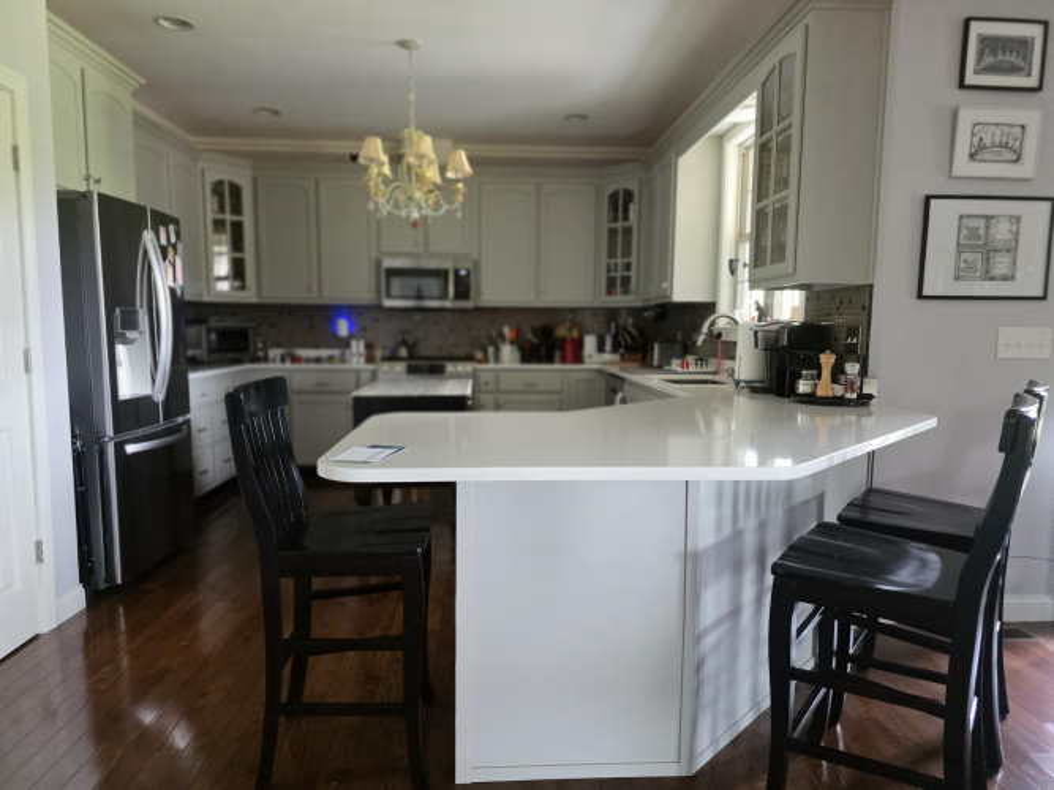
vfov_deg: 58.9
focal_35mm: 23
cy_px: 395
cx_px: 527
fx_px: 700
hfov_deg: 73.9
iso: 1250
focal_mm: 6.3
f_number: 1.7
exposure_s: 1/120
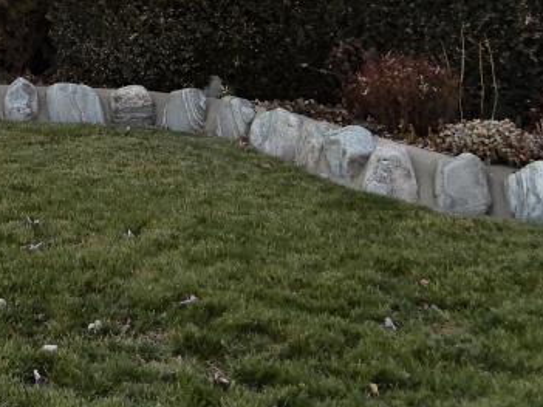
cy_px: -136
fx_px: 1098
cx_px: -91
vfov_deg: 19.3
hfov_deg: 25.3
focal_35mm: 70
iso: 80
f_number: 3.4
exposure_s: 1/320
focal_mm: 4.3
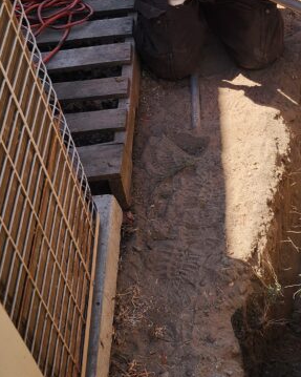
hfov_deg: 22.4
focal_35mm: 64
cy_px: 195
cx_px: 335
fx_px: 713
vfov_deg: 29.6
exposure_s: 1/579
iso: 12
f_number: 1.8
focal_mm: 6.4
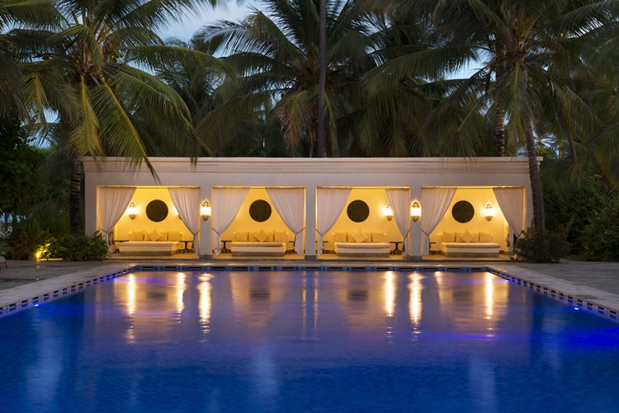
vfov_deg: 24.2
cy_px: 206
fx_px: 963
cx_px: 310
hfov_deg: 35.6
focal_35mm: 56
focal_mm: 56
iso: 400
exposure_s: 4
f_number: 11
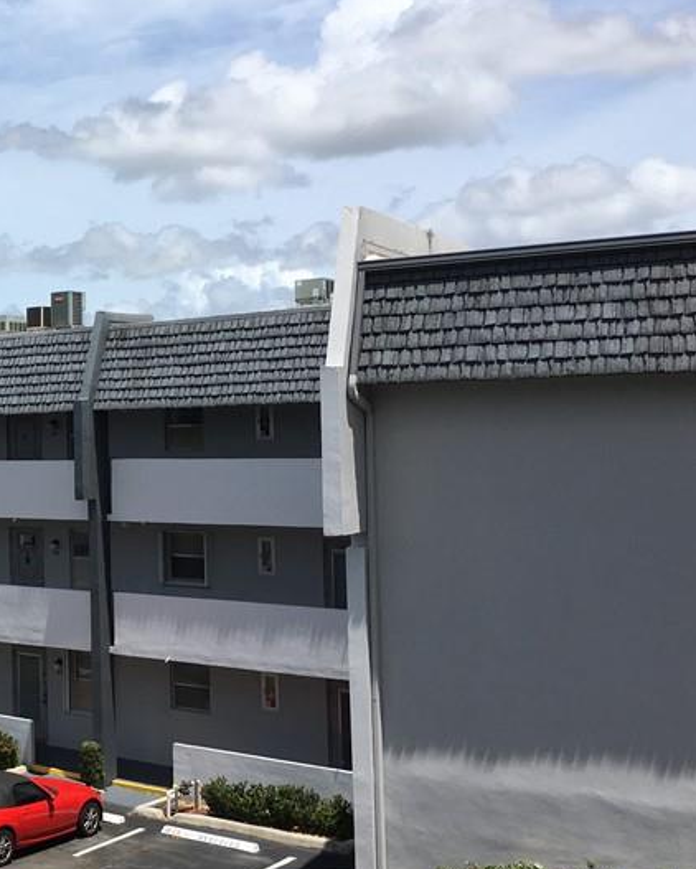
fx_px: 1415
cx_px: -86
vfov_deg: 34.1
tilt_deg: +2.2
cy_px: 444
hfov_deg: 25.4
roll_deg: +0.6
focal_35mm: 55
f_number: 2.2
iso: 25
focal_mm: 4.15
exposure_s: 1/2024
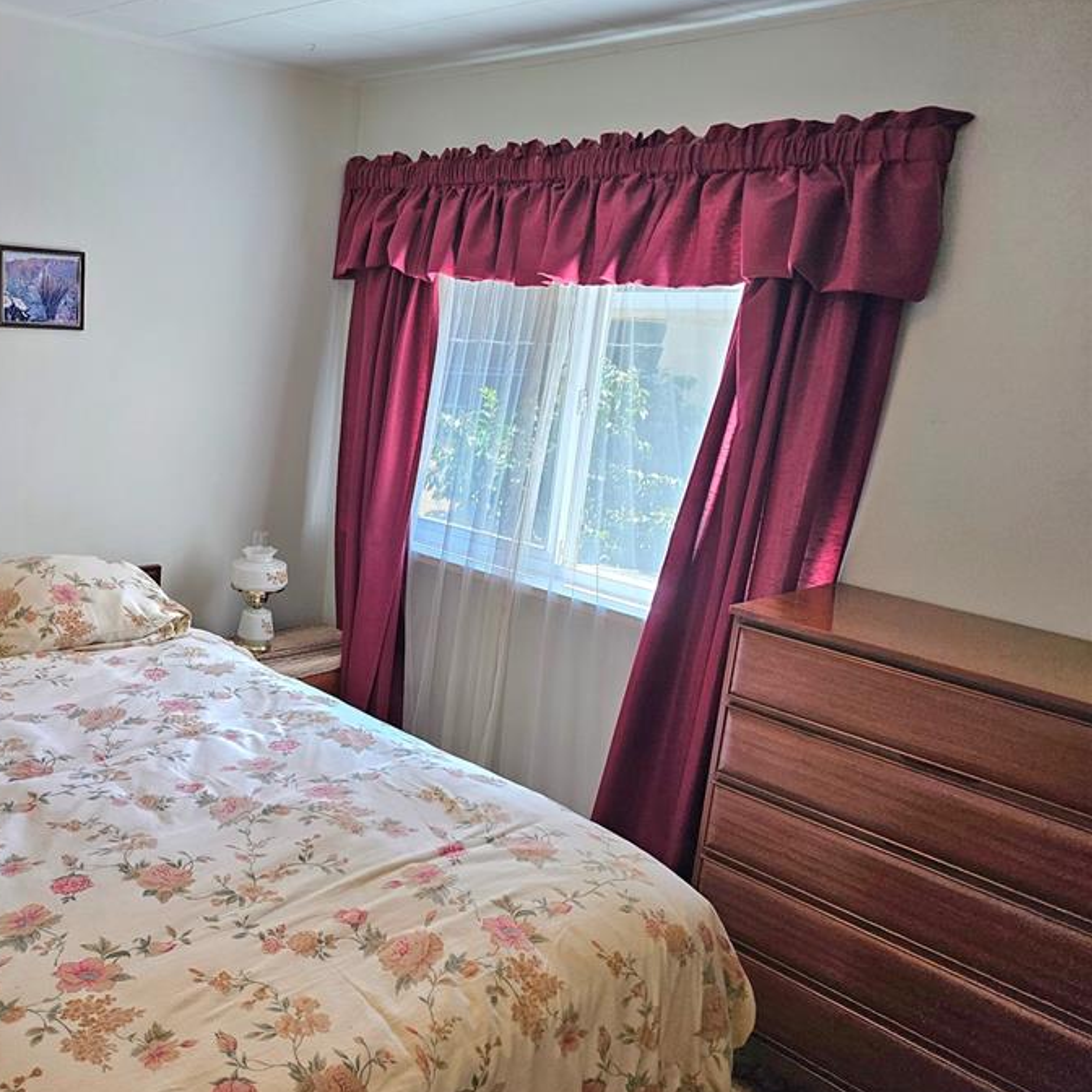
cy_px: 590
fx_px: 1106
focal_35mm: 31
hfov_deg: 50.2
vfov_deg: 52.5
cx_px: 262
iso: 80
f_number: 1.7
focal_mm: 6.3
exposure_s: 1/120
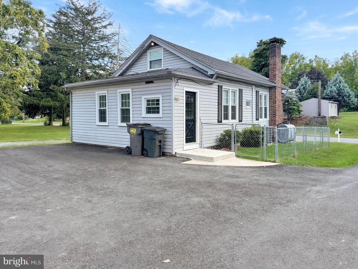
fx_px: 248
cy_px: 134
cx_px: 179
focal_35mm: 24
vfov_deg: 56.8
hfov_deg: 71.6
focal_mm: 6.76
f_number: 1.78
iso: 80
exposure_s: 1/1193
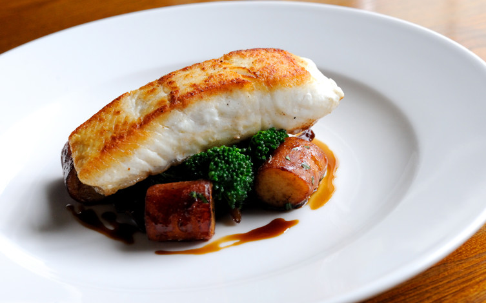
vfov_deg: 24.8
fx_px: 688
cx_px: 243
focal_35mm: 52
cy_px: 158
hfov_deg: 38.9
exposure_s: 1/100
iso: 1600
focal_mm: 50
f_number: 8
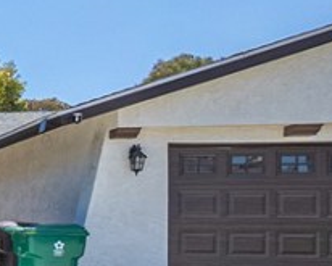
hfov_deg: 16.2
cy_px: 249
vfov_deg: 21.3
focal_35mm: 70
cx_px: -419
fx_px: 688
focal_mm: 10
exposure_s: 1/8000
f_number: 8
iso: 400
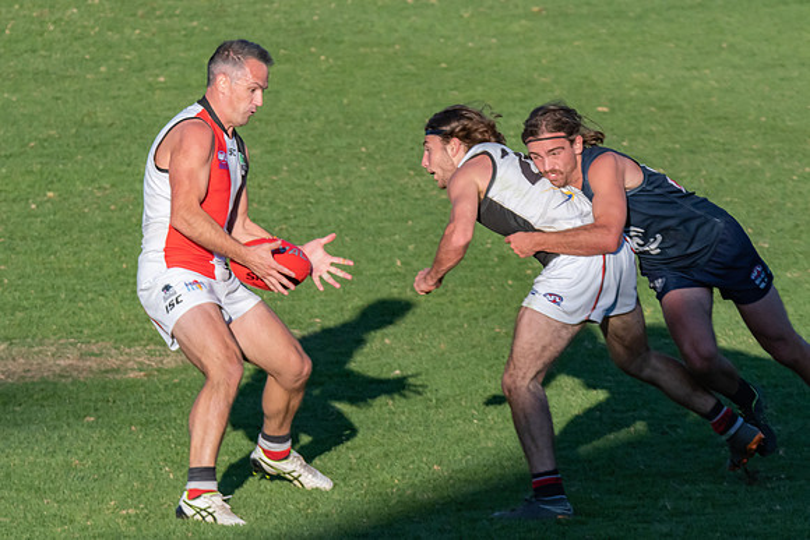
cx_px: 320
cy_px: 223
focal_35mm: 580
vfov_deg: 2.4
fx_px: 13057
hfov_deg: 3.6
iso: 800
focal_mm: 320
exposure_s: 1/3200
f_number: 10
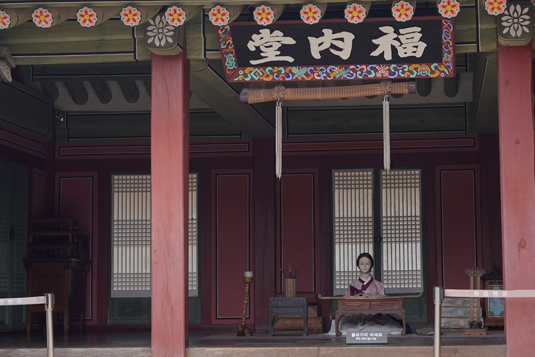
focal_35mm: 84
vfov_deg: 16.3
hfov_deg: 24.1
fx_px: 1249
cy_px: 150
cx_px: 322
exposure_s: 1/125
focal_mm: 35
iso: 200
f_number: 5.6
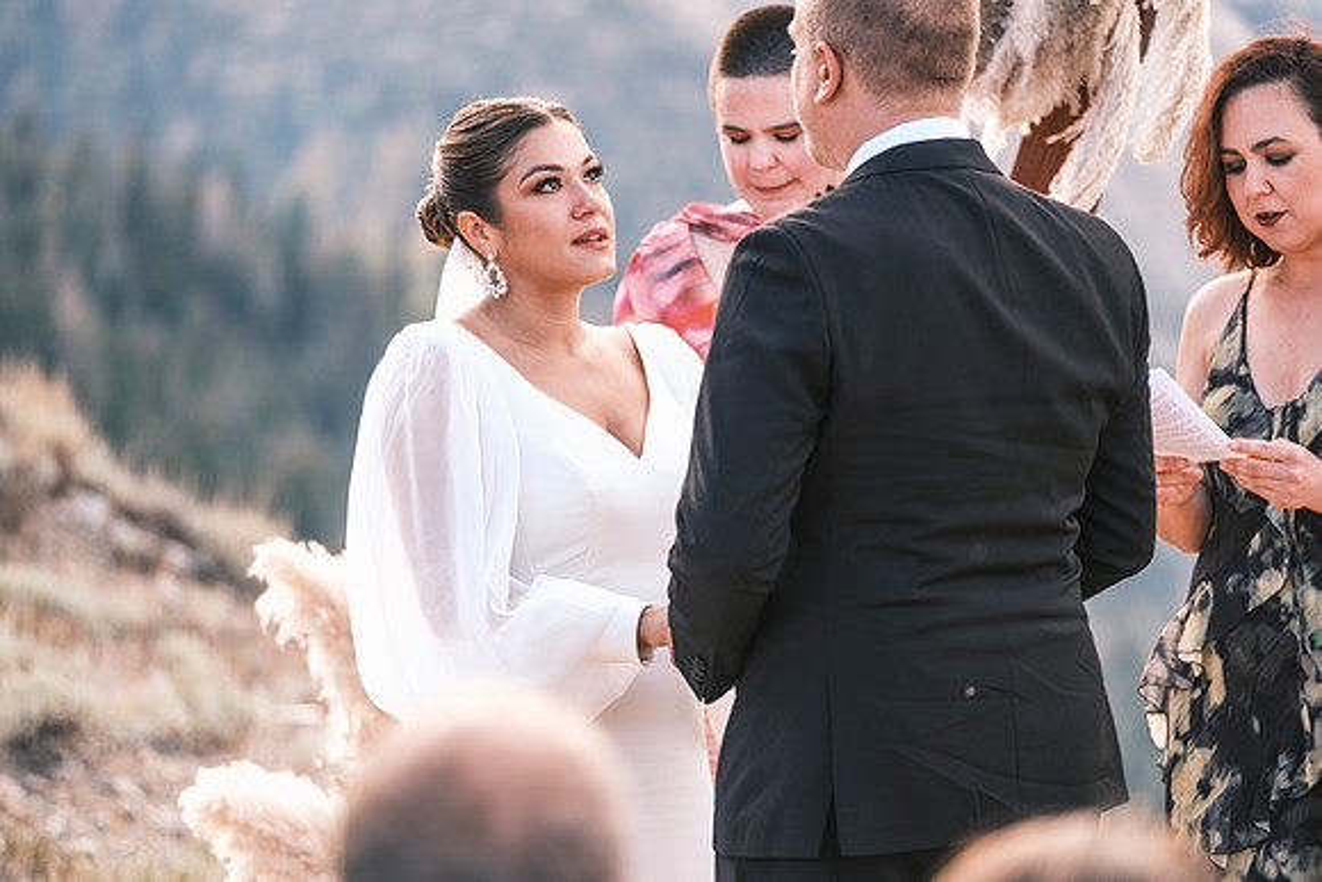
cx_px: 661
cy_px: 441
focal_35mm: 210
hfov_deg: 9.8
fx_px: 7713
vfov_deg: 6.5
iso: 400
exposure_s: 1/340
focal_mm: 140
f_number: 2.8
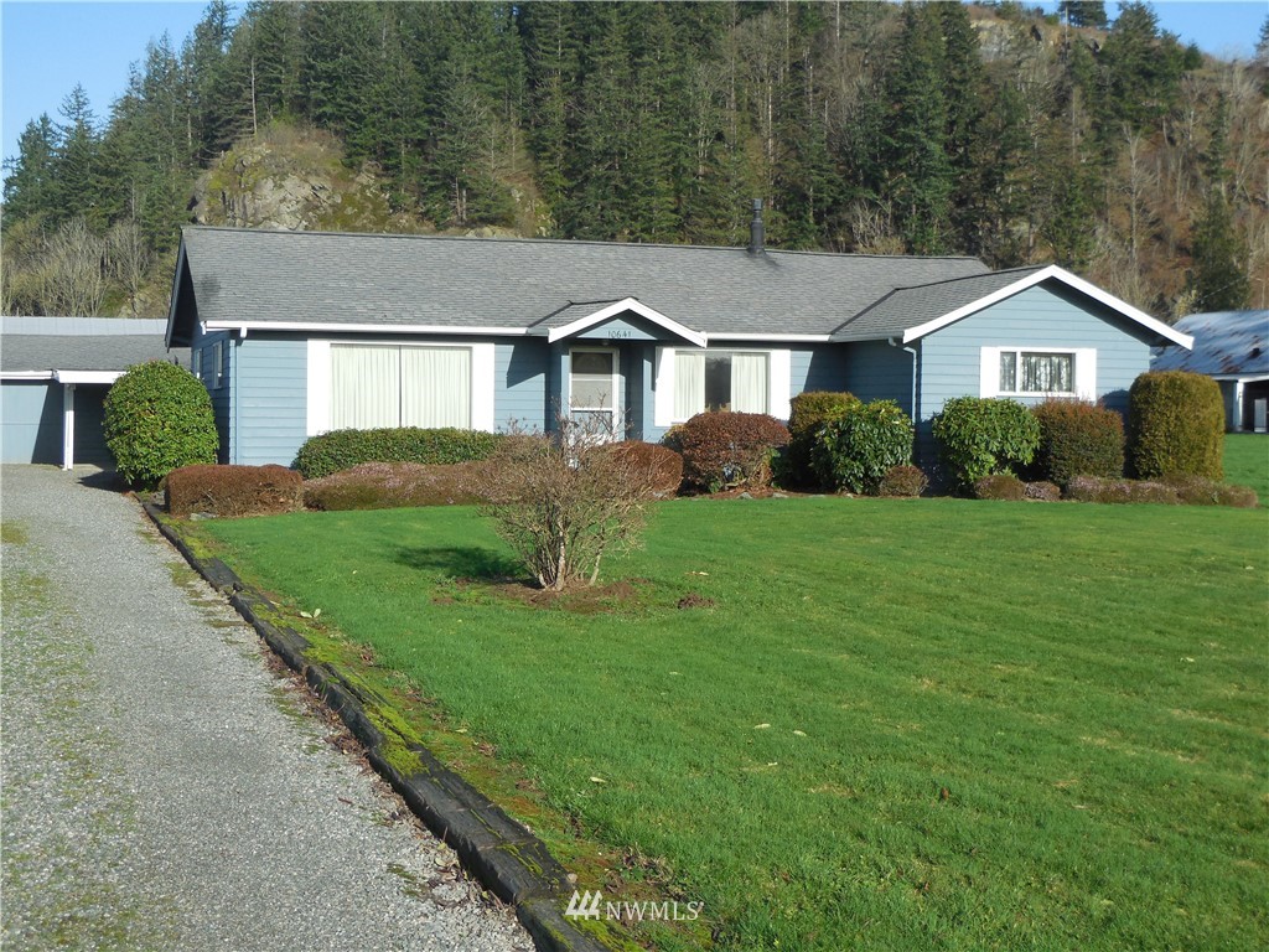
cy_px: 476
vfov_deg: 27.5
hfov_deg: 36.2
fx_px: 1943
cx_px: 634
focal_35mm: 53
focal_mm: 9.4
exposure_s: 1/800
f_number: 4
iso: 125
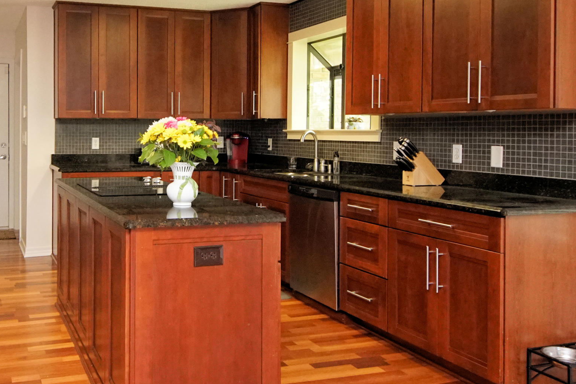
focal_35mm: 35
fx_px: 560
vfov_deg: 37.6
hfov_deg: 52.8
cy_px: 139
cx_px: 169
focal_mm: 12
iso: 3200
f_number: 4.5
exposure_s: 1/125
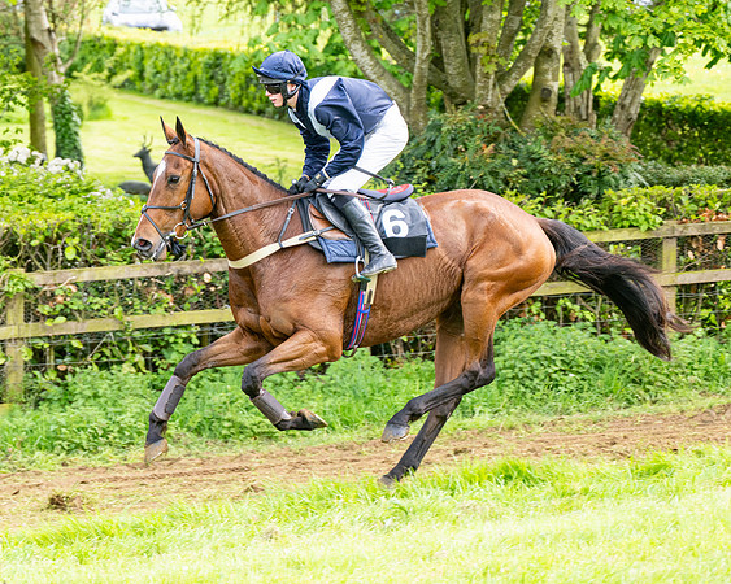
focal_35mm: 142
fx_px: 3066
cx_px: 379
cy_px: 298
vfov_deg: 10.9
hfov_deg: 13.6
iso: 400
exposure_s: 1/800
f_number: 4
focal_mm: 103
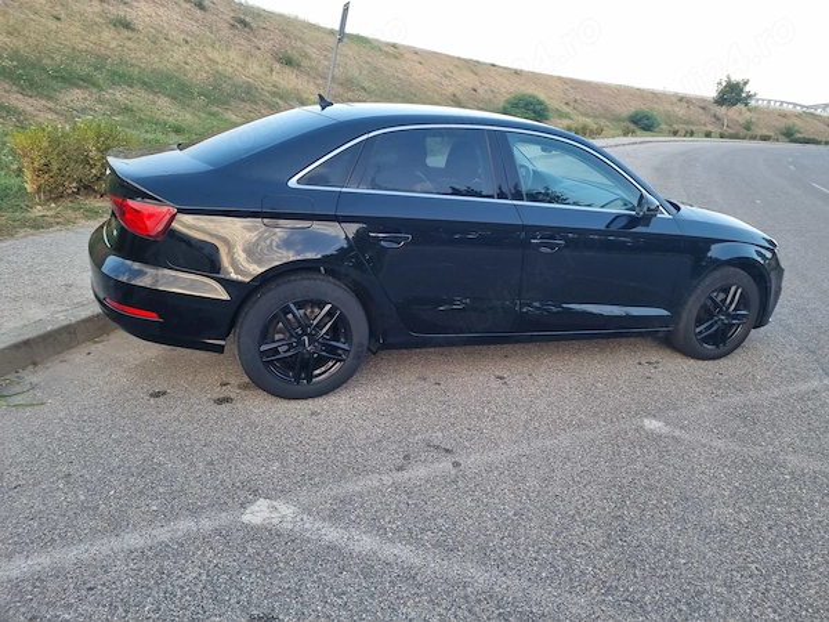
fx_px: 623
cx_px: 414
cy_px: 311
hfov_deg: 67.3
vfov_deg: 53.1
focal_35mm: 26
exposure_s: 1/230
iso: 50
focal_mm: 5.4
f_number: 1.8
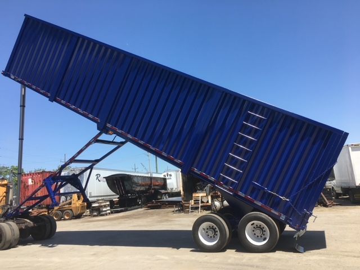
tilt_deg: +9.7
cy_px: 135
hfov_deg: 61.7
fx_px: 302
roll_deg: +4.5
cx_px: 180
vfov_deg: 48.2
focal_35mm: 29
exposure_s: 1/1026
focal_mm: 4.15
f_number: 2.2
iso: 25
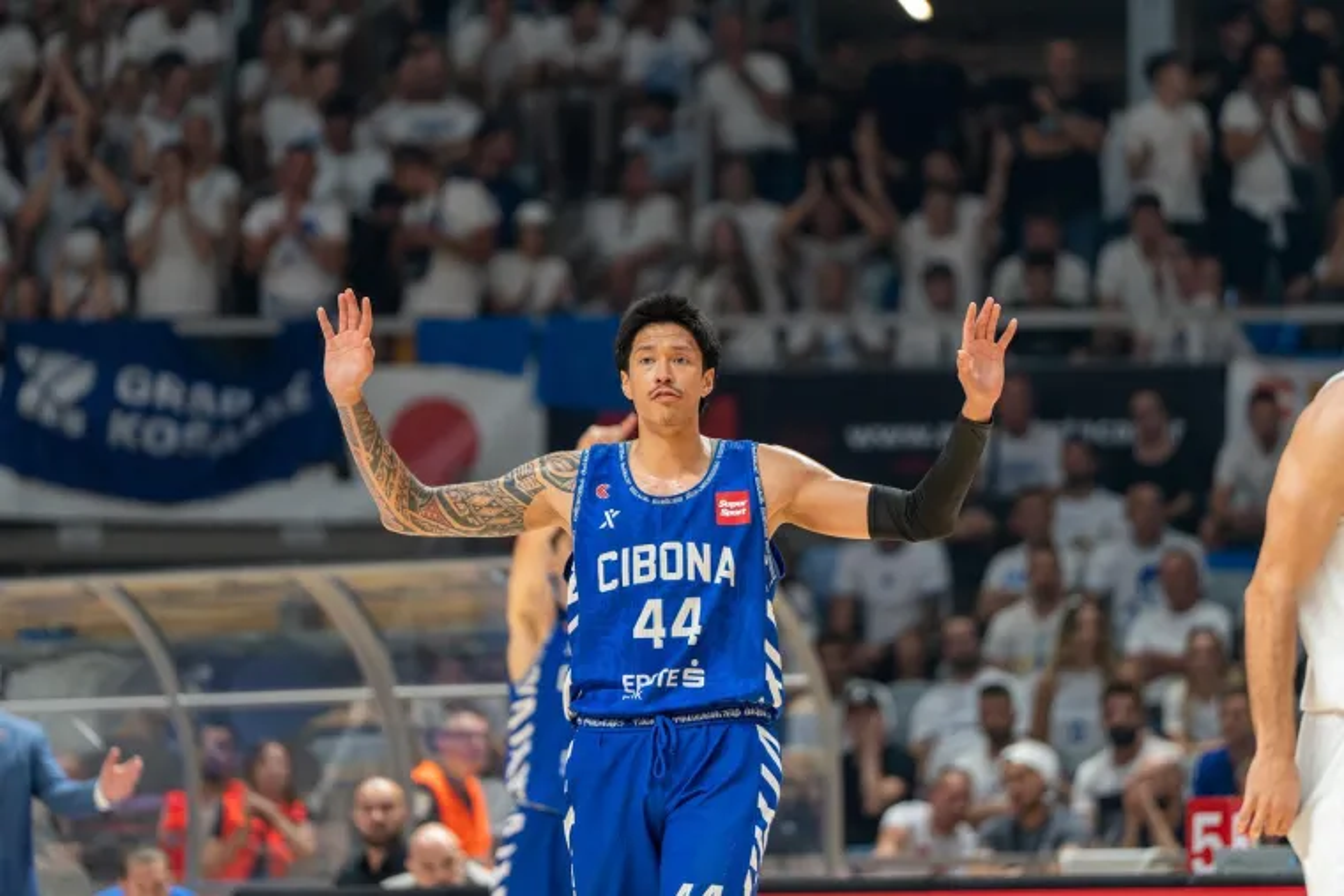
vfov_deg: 6.9
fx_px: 7468
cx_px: 672
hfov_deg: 10.3
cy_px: 448
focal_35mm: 200
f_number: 2.8
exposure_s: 1/800
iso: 2000
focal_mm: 200
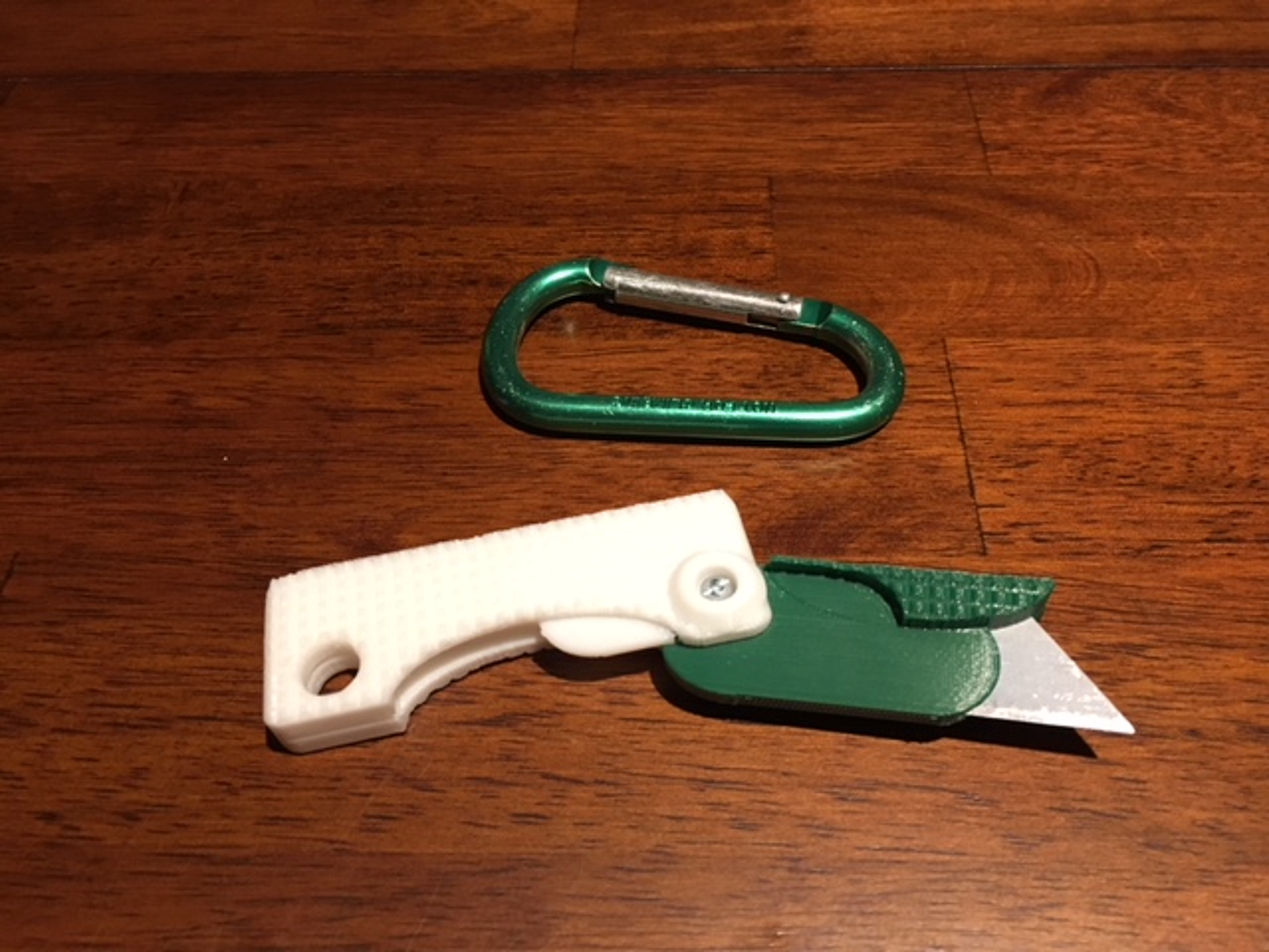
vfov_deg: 48.2
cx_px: 634
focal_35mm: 29
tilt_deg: -53.2
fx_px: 1063
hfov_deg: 61.7
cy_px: 476
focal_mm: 4.15
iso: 200
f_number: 2.2
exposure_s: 1/30
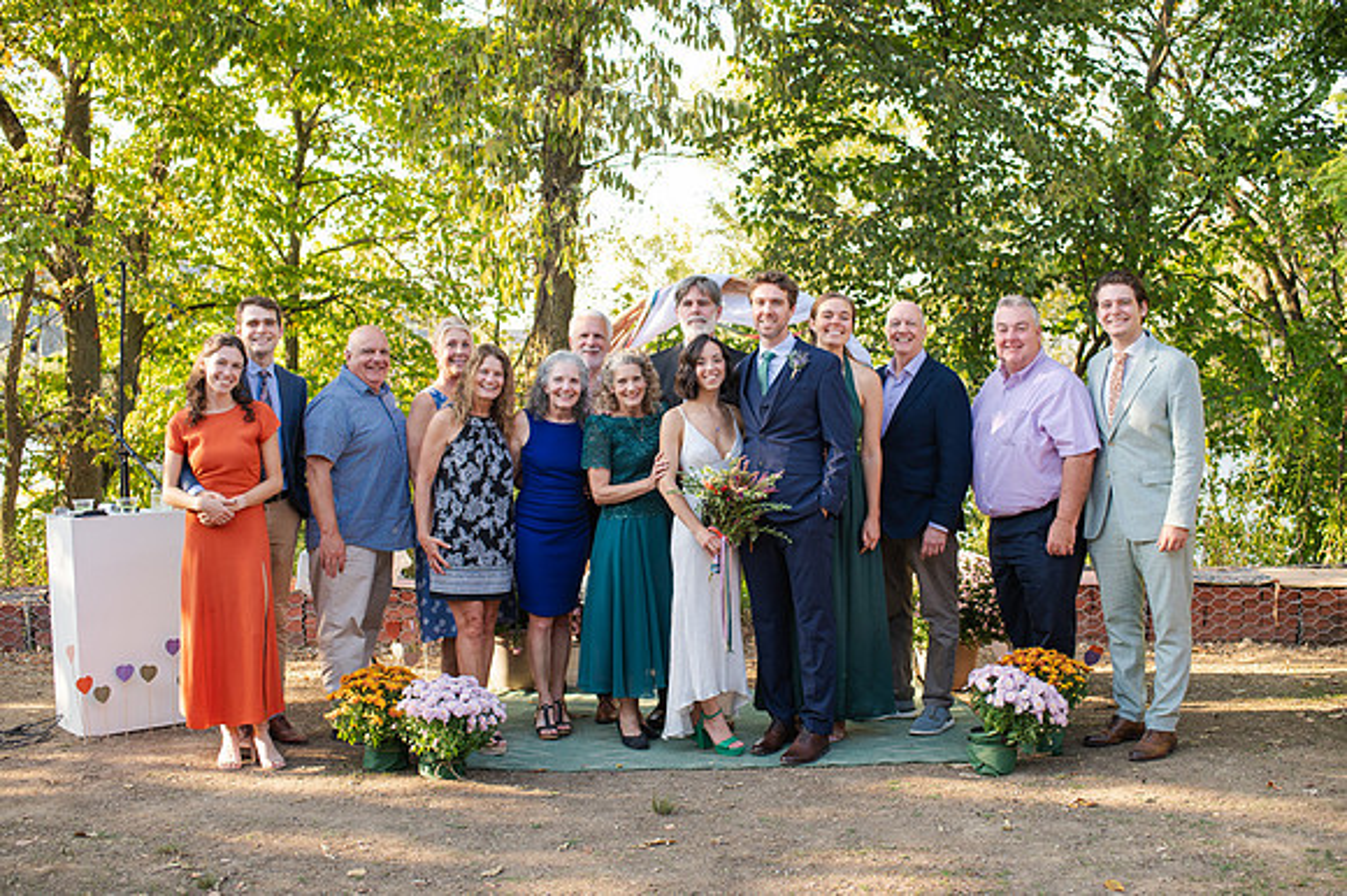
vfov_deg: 34.5
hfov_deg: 50.0
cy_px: 439
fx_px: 1444
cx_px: 688
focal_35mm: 39
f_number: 3.2
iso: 360
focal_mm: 35
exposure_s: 1/640
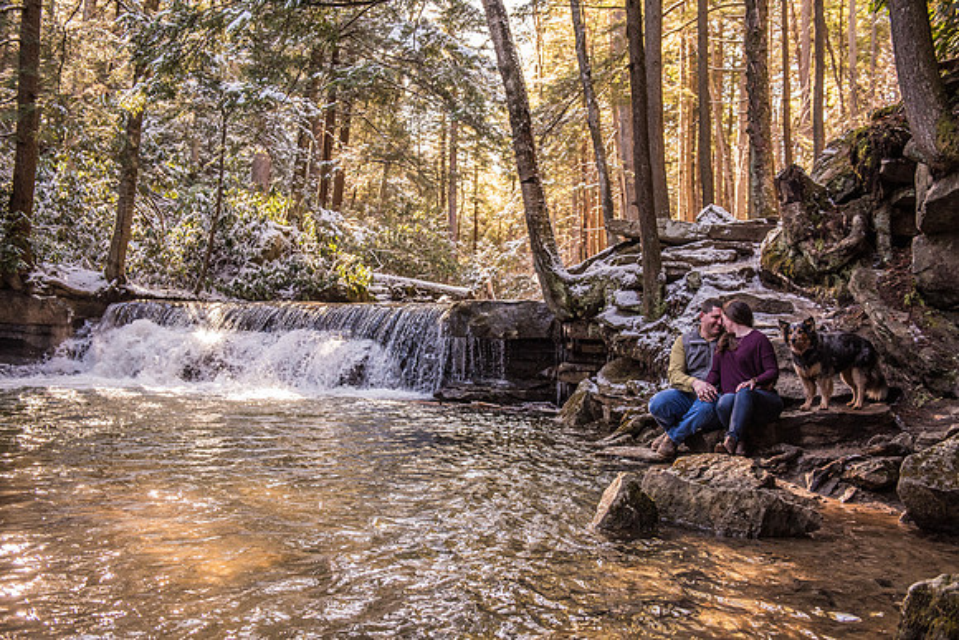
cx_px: 480
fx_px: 933
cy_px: 320
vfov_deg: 37.9
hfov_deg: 54.4
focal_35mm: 35
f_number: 5
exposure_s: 1/200
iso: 1600
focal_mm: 35
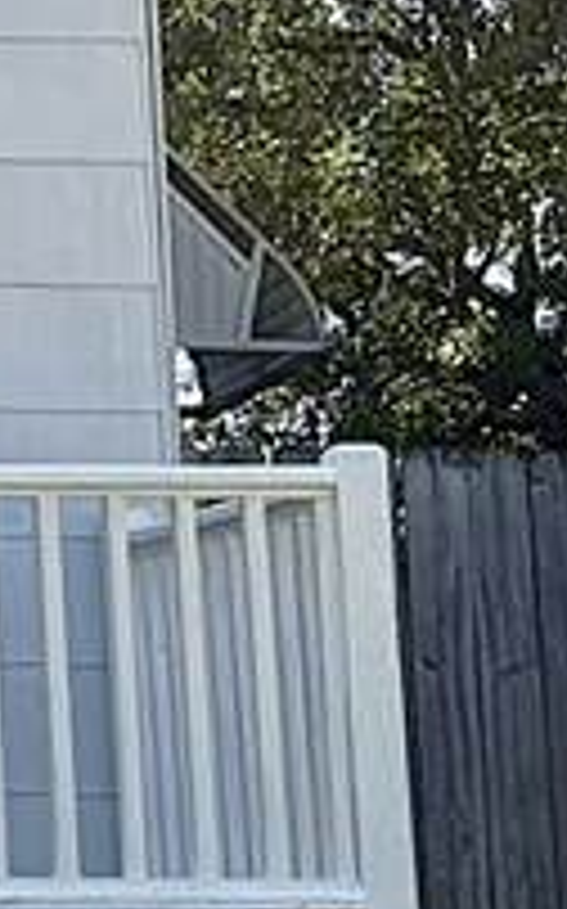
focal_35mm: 204
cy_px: -191
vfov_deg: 10.1
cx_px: -1573
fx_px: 5051
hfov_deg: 5.7
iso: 50
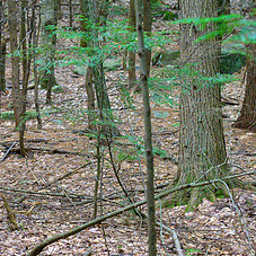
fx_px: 1272
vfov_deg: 11.5
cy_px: 86
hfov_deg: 11.3
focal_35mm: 152
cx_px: -47
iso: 8000
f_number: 4
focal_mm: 70
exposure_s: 1/320
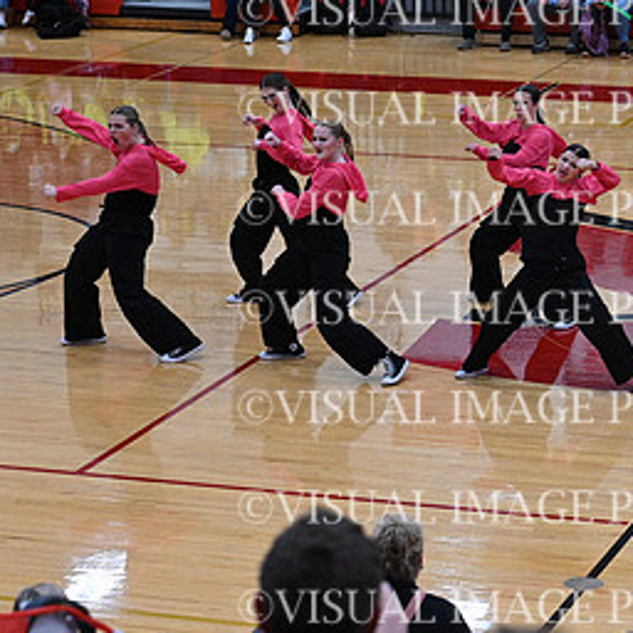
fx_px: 2793
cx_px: 596
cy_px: 357
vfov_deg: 12.9
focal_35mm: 135
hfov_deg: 12.8
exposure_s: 1/400
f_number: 4
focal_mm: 70
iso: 4000
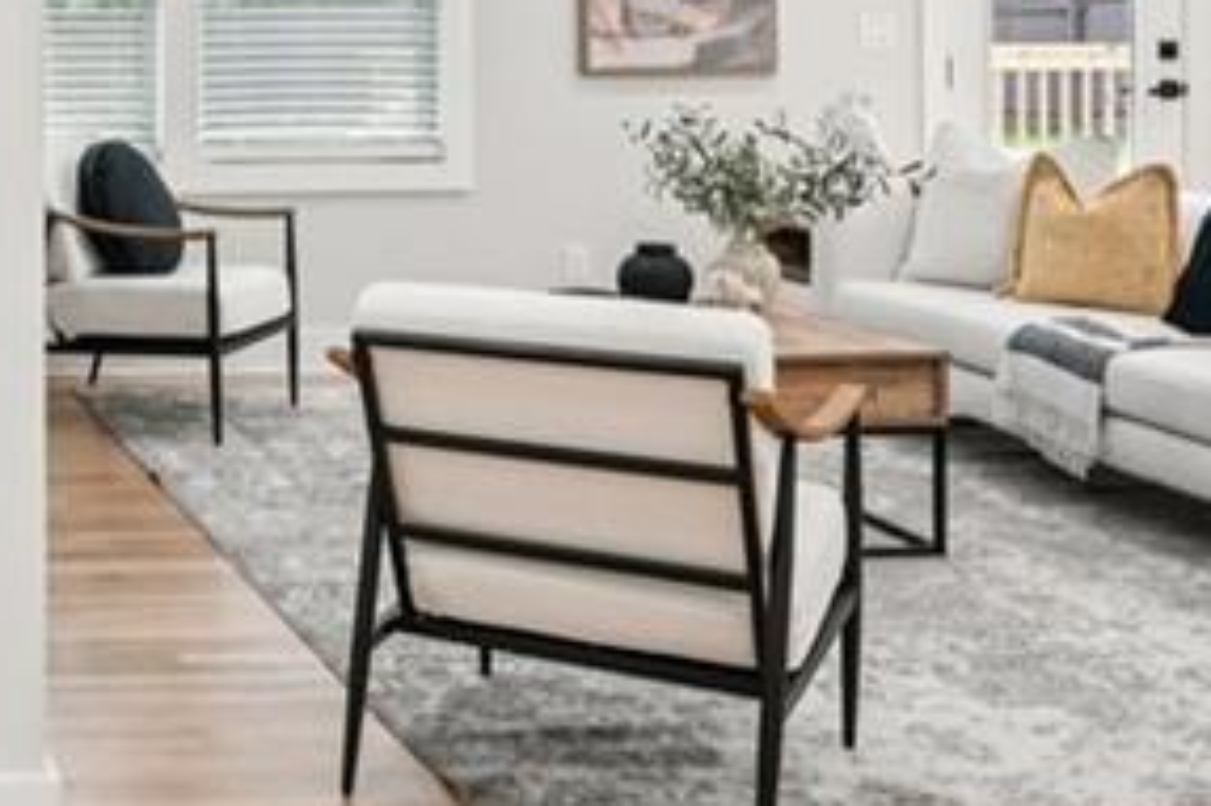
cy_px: -36
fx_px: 1916
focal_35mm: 57
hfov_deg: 29.8
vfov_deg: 22.6
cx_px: -262
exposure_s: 1/13
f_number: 8
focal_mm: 16
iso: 400
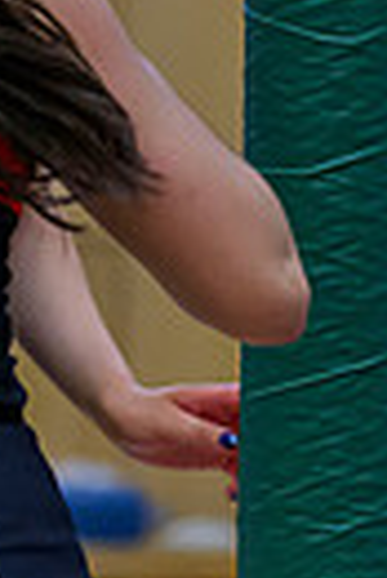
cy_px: -379
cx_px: -827
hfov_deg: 1.8
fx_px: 12350
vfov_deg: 2.7
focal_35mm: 768
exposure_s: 1/1000
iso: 3200
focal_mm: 125
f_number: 3.2
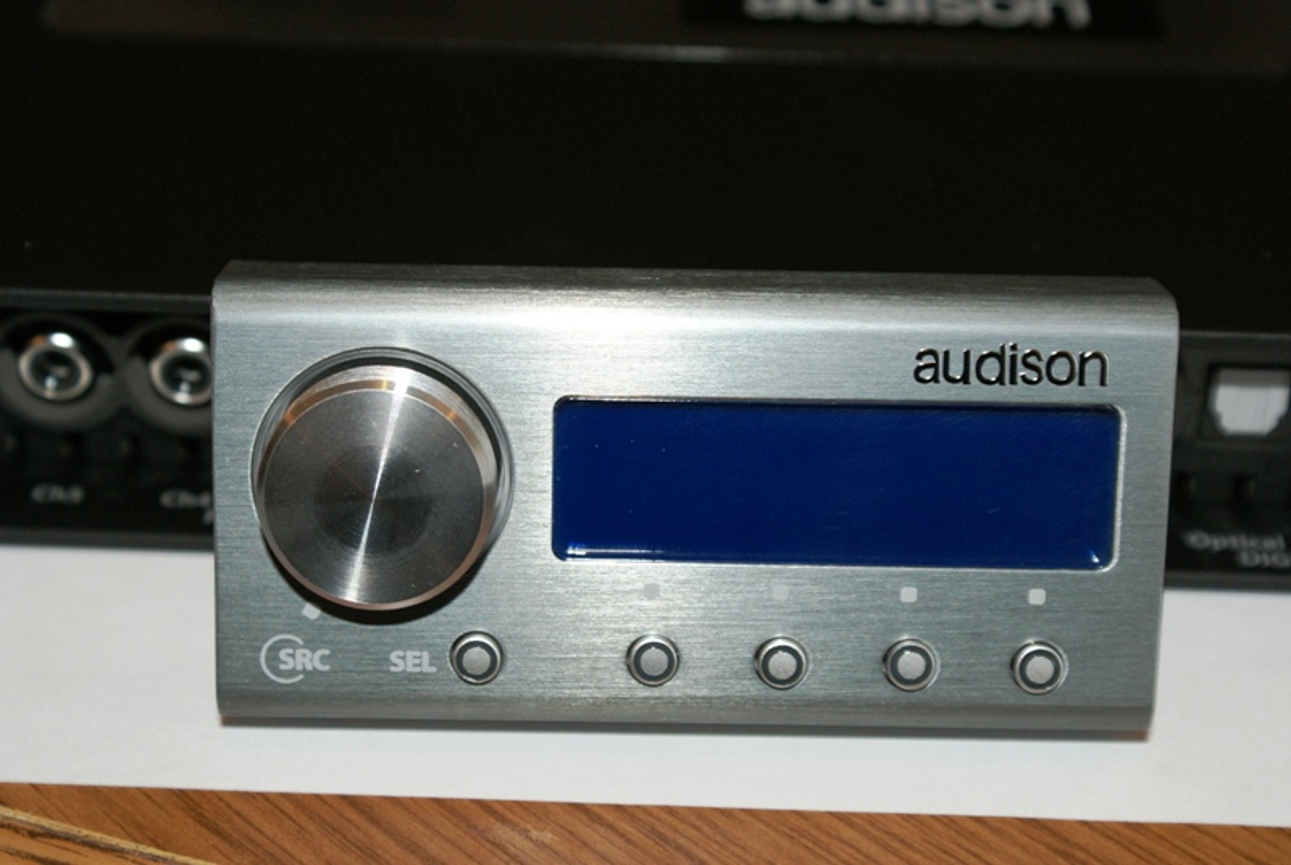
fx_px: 2694
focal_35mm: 75
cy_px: 432
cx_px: 646
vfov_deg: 18.2
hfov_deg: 27.0
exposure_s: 1/80
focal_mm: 50
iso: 400
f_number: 6.3
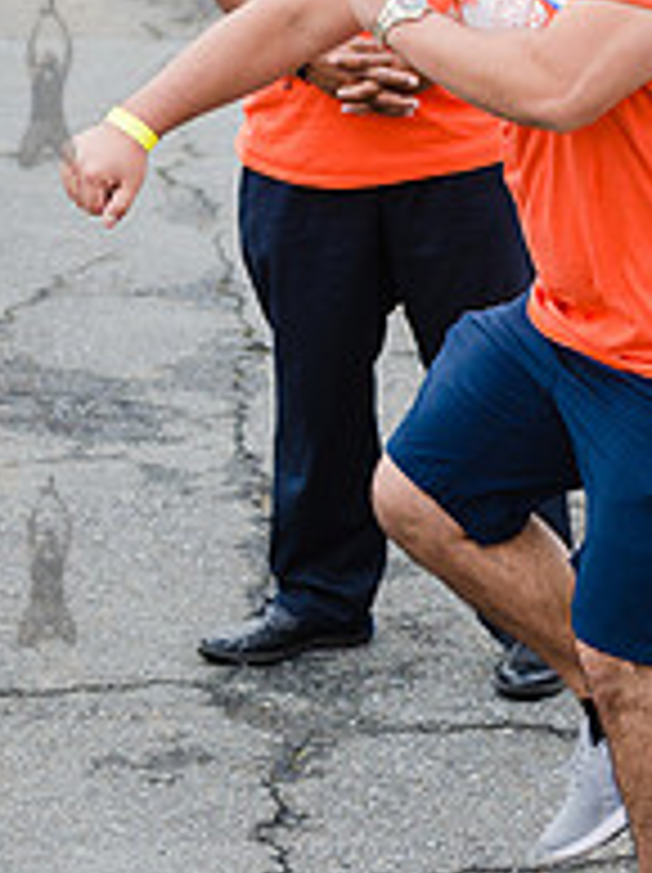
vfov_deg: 14.6
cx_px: 509
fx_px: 3398
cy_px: 383
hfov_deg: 10.9
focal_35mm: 135
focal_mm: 38
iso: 200
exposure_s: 1/640
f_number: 3.5
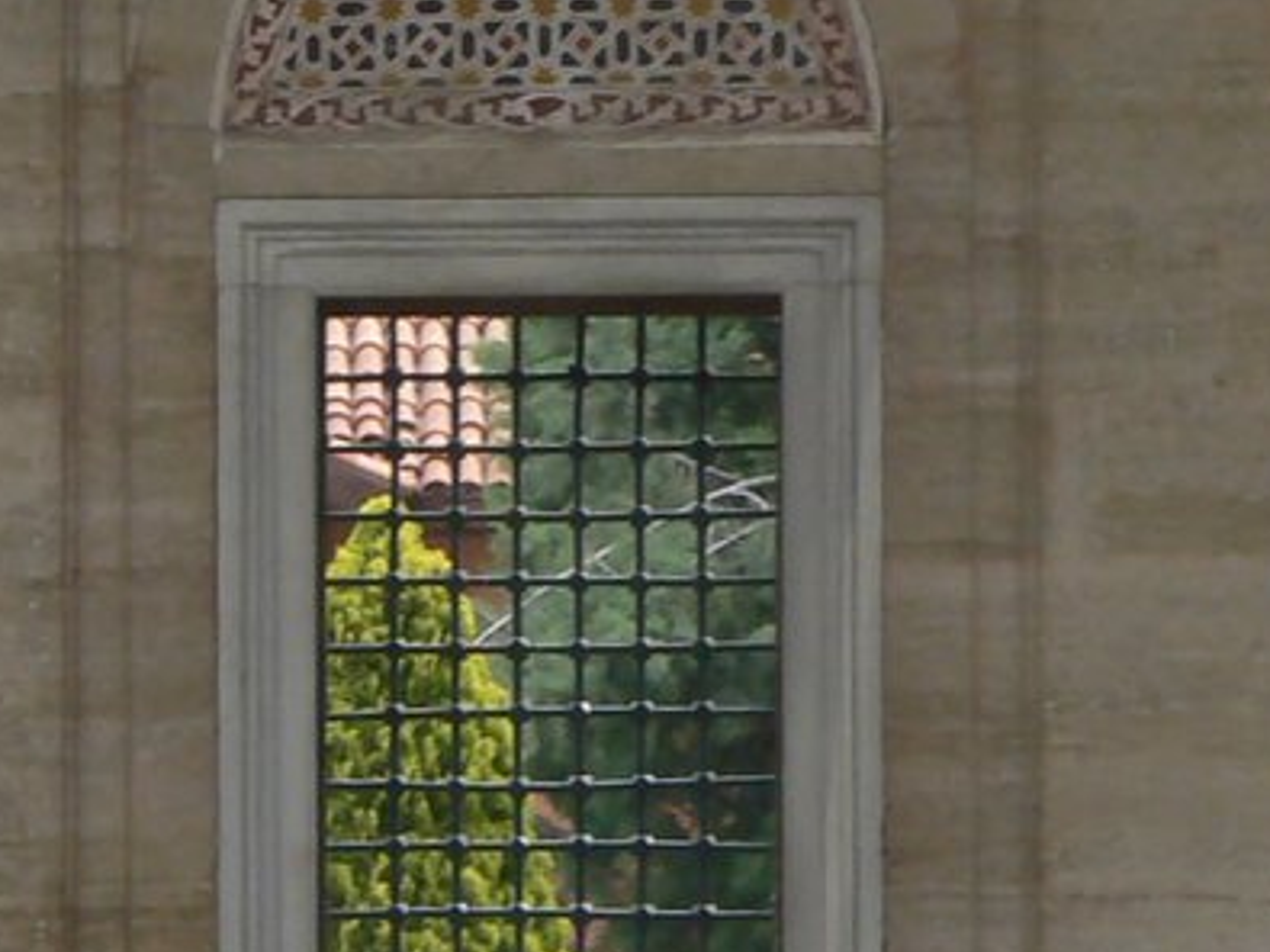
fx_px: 18852
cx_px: -588
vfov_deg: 2.9
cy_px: 1048
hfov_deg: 3.8
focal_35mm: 514
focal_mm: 21.2
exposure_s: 1/125
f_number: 5.6
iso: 100
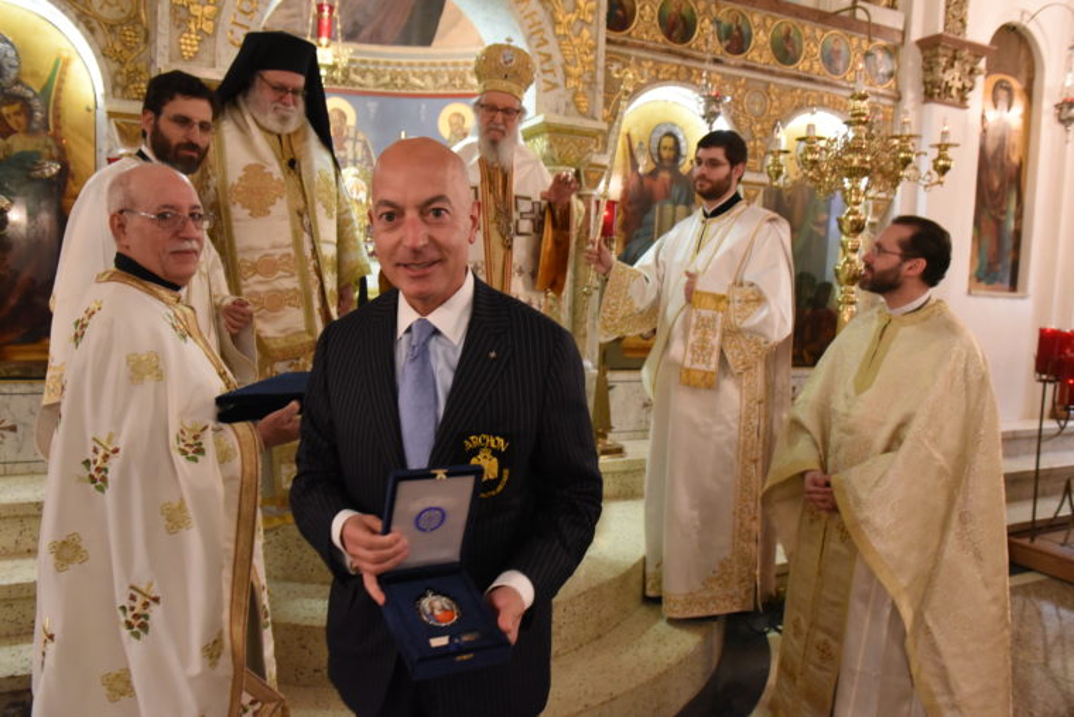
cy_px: 358
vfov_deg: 47.9
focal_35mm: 27
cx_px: 537
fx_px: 806
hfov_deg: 67.4
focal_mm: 27
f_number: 5.6
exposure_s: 1/100
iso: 6400
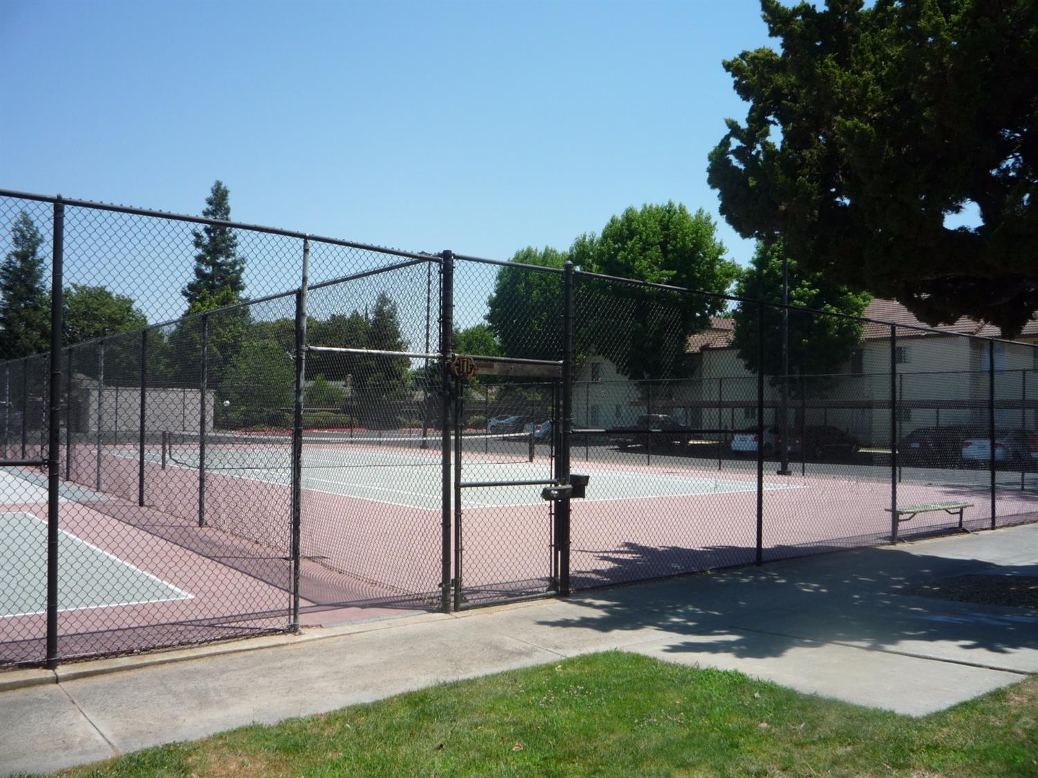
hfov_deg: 60.0
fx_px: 899
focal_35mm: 30
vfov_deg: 46.8
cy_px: 389
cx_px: 519
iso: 100
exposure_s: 1/400
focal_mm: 5.2
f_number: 5.6
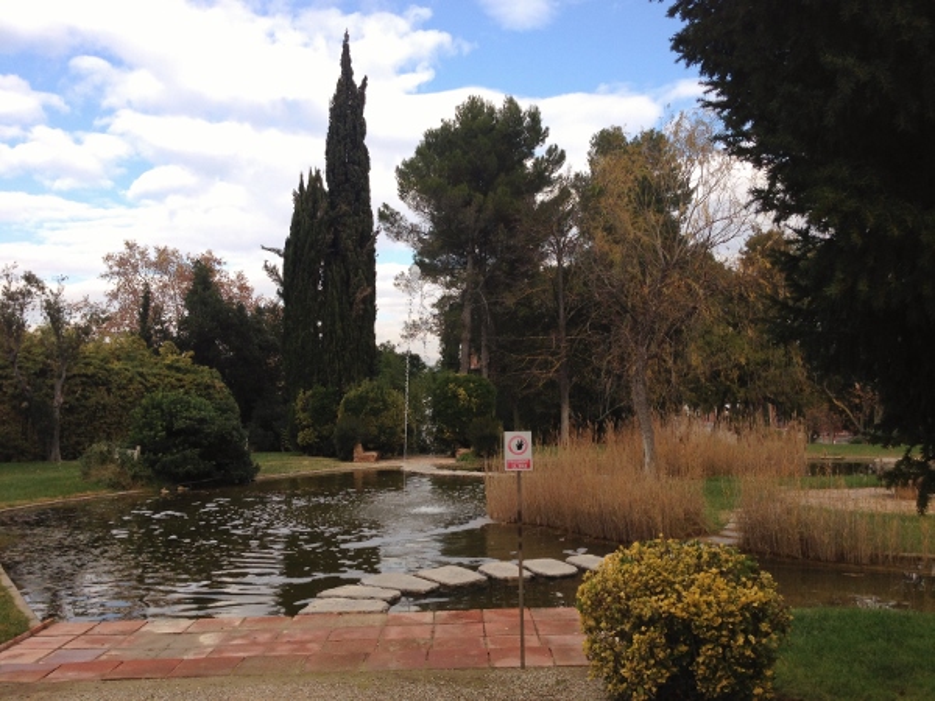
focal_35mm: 33
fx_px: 891
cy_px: 350
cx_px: 468
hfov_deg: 55.4
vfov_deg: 42.9
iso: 50
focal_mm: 4.12
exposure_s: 1/695
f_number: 2.4
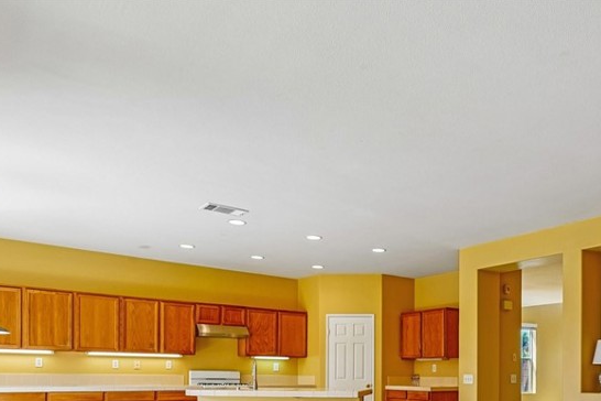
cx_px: 425
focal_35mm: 31
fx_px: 516
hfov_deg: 58.3
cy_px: 372
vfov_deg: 38.9
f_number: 8
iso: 250
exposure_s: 1/60
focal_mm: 16.5
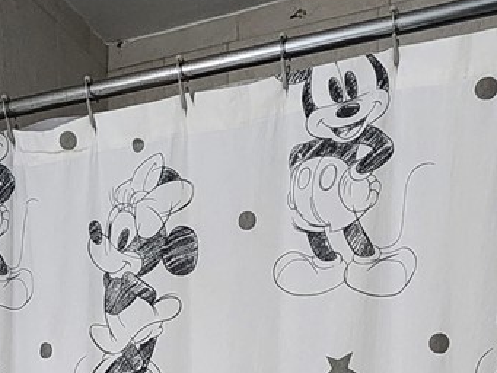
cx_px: 89
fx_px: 876
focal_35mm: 61
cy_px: 619
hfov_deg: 30.8
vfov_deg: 19.6
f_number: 2.2
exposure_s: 1/60
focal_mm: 2.2
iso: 320
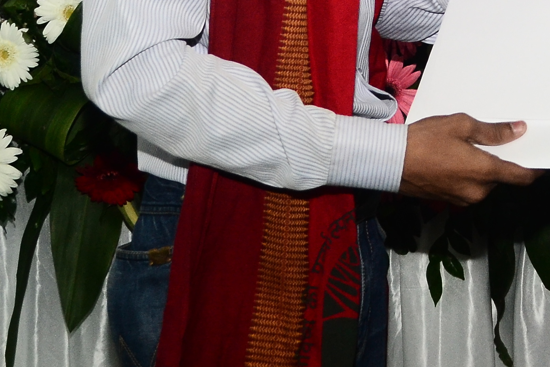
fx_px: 2429
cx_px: 632
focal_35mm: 159
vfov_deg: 8.4
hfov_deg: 12.7
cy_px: -196
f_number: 5.6
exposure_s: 1/125
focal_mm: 32
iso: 800
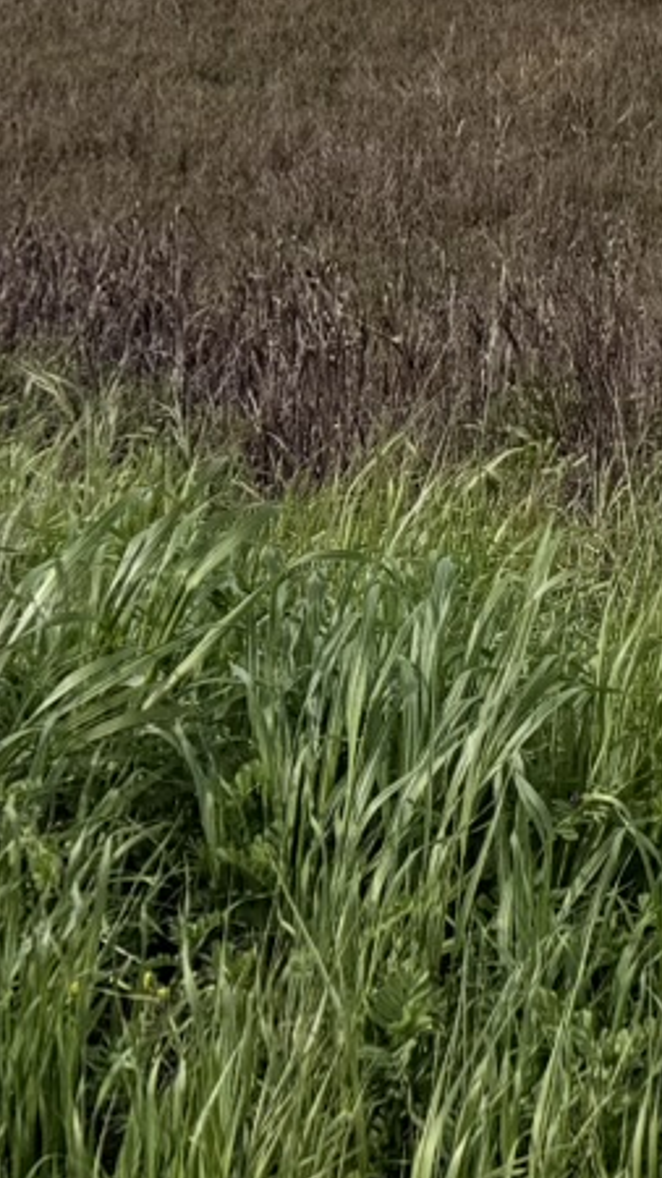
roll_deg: -0.3
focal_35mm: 119
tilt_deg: -2.3
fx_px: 3715
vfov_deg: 16.9
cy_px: -393
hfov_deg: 10.2
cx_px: 529
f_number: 1.78
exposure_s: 1/6711
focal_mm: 6.76
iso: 80
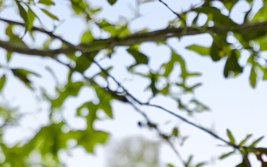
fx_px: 1004
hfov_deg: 14.6
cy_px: 233
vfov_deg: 9.3
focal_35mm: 138
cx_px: -67
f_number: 4
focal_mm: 35
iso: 1600
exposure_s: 1/640
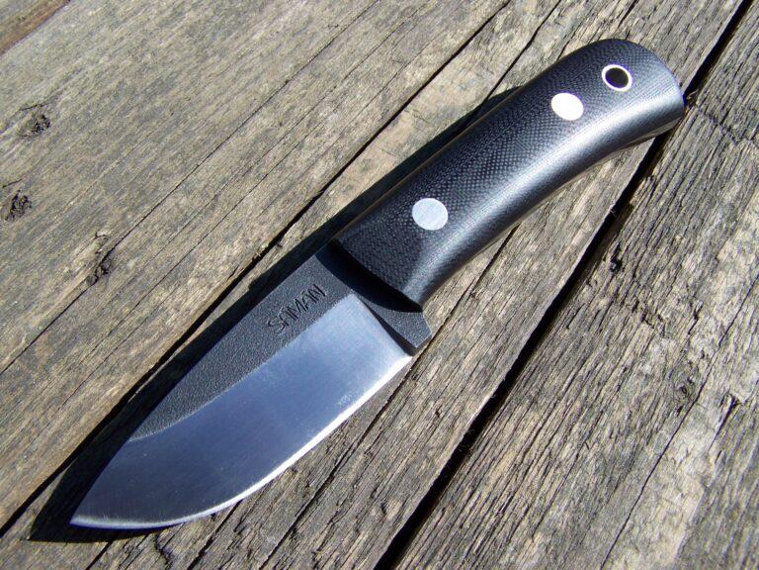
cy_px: 285
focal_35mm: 38
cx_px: 380
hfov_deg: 49.0
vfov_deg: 37.7
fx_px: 833
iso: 64
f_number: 4
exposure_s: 1/500
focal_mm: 6.3
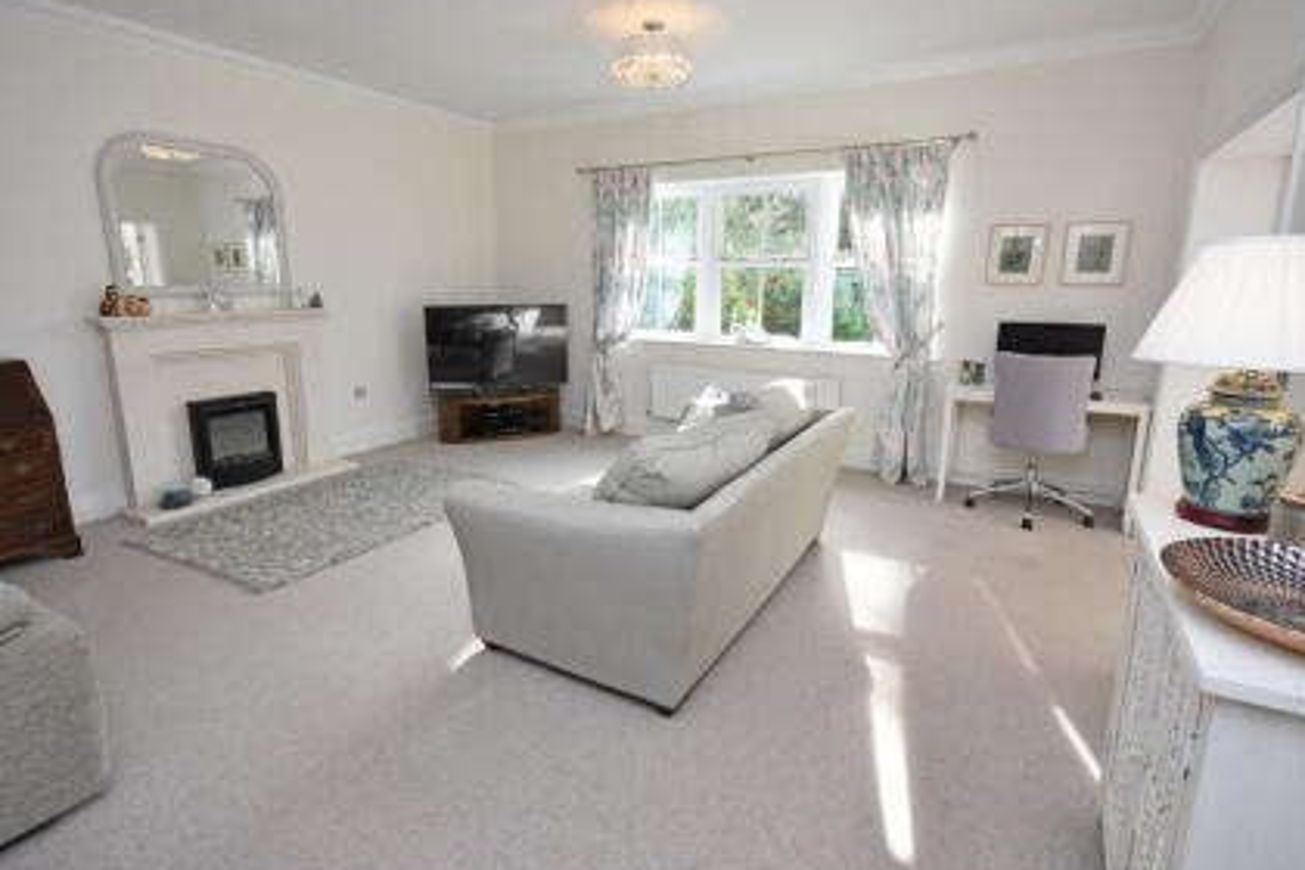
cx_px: 640
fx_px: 616
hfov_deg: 93.3
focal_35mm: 17
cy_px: 402
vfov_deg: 70.3
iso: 800
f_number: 6.3
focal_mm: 10
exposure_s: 1/160
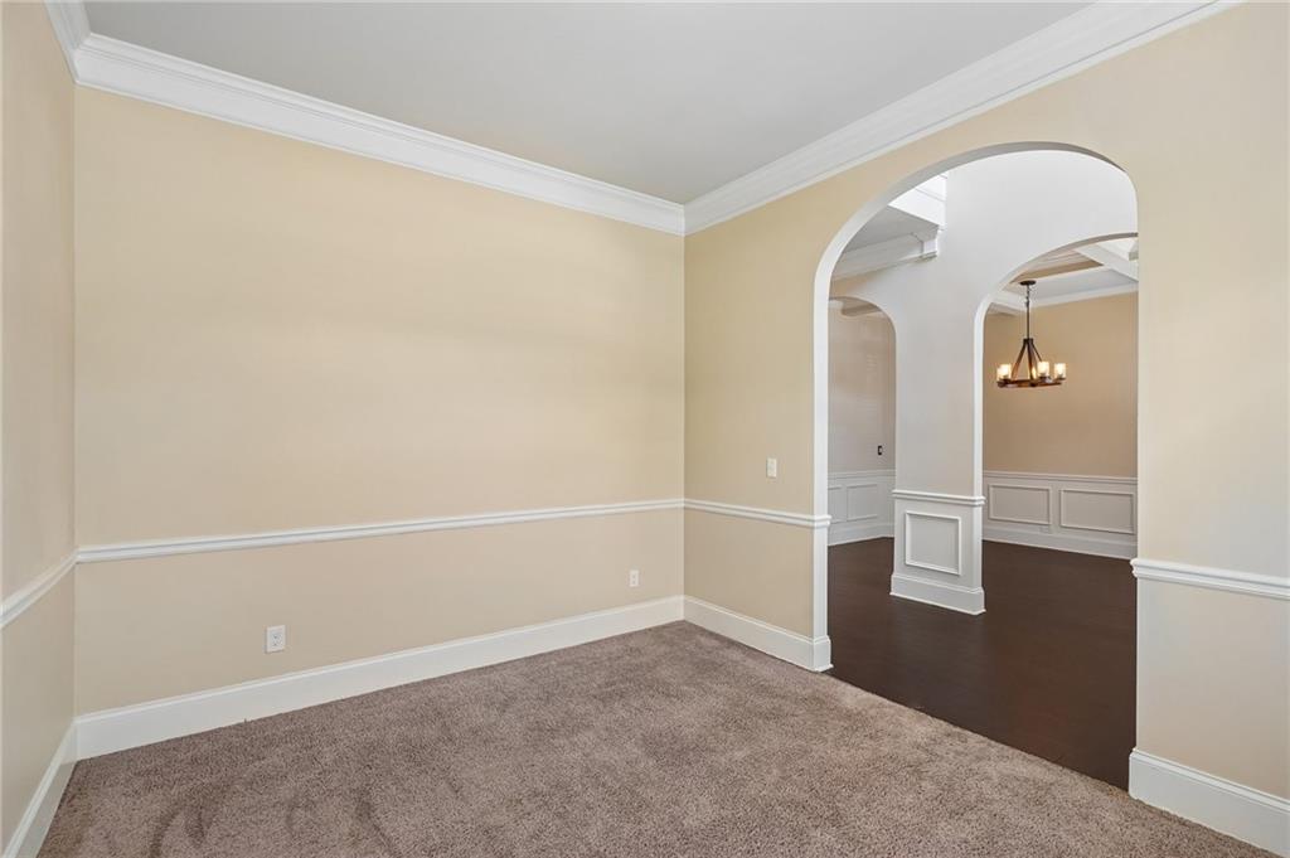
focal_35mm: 16
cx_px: 645
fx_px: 573
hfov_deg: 96.8
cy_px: 429
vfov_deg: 73.7
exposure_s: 1/6
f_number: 8
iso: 400
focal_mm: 16
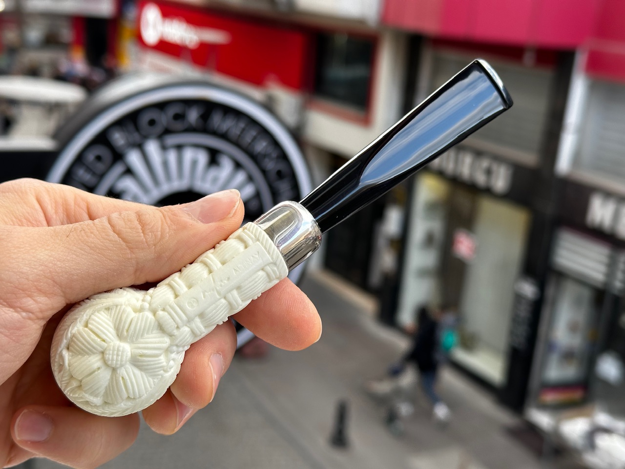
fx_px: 867
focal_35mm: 48
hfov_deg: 39.7
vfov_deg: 30.3
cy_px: 234
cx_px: 312
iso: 64
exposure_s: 1/210
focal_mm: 6.86
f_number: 1.78
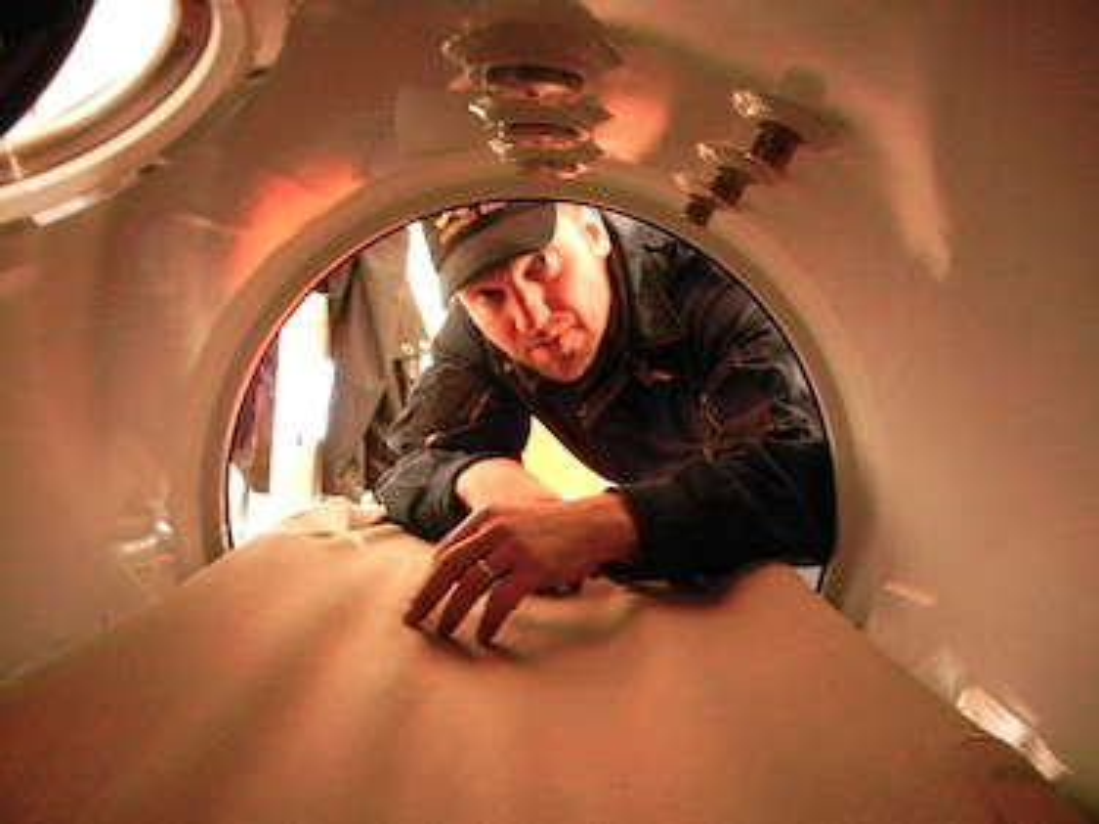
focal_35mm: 30
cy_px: 412
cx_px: 550
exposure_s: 1/3
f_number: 3.5
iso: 1600
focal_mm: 5.4
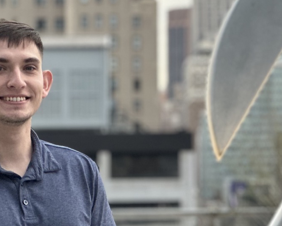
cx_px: 255
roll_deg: -0.1
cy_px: 128
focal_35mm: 203
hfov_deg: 9.5
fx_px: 1695
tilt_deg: +1.1
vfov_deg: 7.6
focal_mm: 9
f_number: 2.8
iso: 80
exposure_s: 1/121
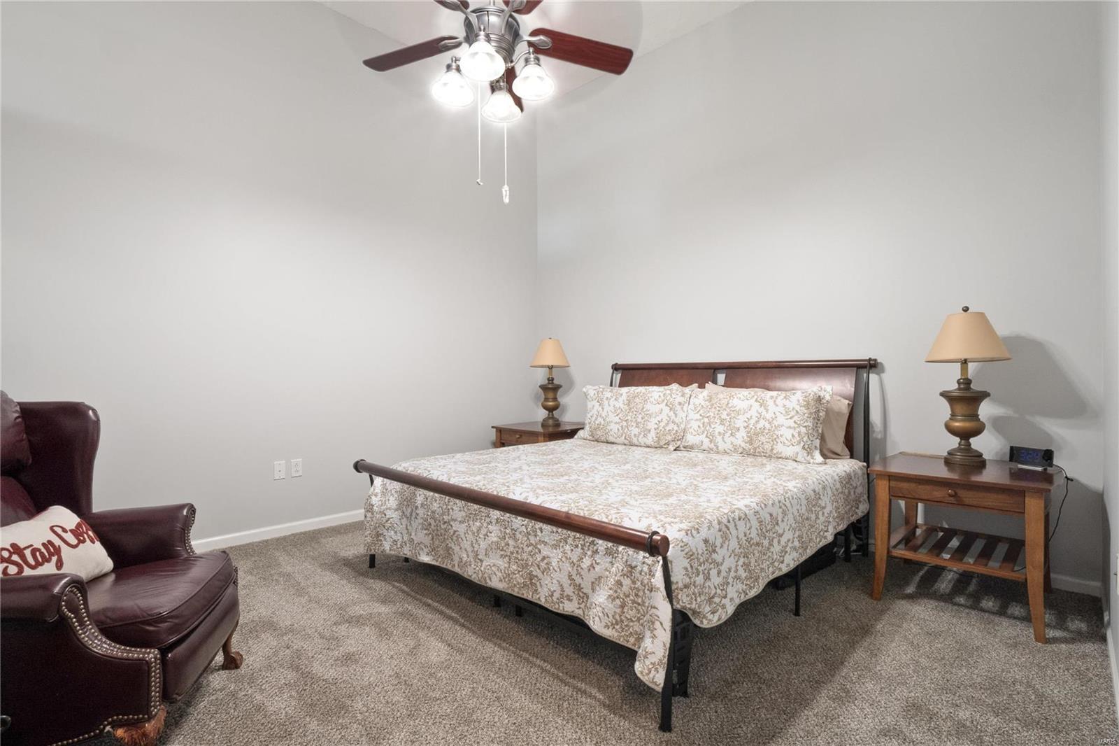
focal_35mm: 16
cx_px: 560
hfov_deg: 96.7
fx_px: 497
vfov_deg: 73.7
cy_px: 373
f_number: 10
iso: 400
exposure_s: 1/2.5
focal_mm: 8
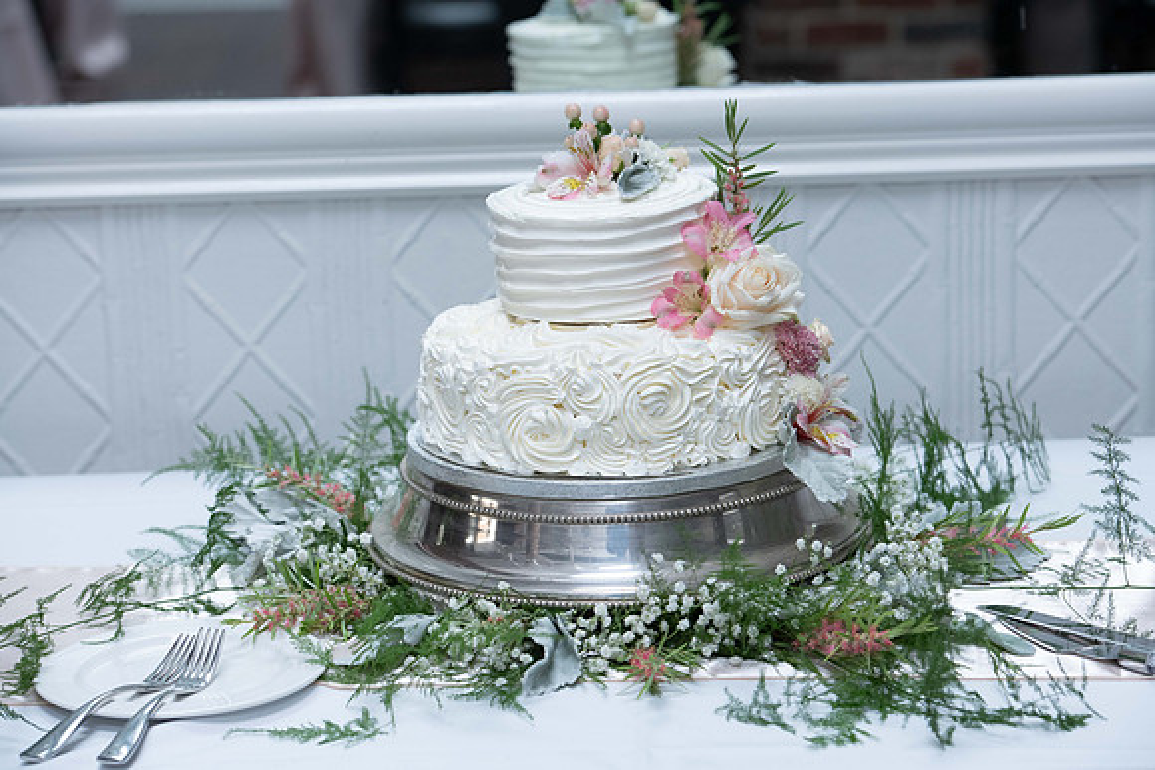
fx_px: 3369
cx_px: 578
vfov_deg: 13.0
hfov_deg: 19.5
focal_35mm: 105
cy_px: 385
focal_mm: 105
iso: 800
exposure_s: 1/400
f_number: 5
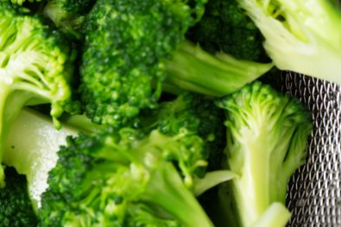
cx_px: -89
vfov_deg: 6.4
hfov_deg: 9.5
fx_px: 2008
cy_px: 309
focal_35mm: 212
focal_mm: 70
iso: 100
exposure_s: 1/4
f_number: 8
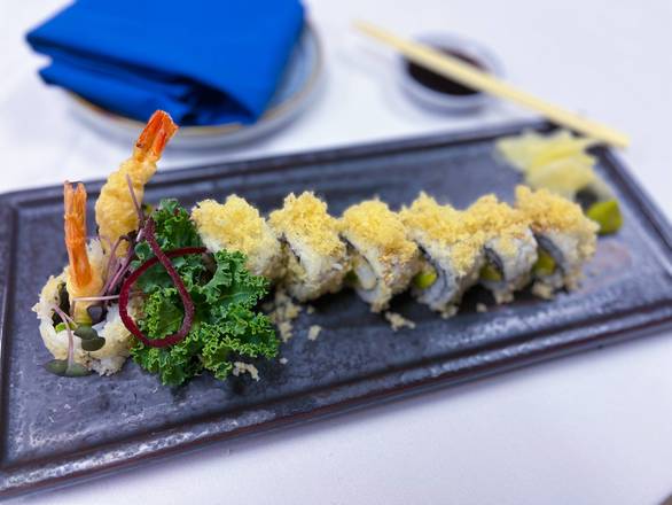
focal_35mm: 26
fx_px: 505
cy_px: 252
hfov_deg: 67.3
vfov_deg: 53.1
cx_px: 336
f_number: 1.6
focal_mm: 5.1
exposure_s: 1/60
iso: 100
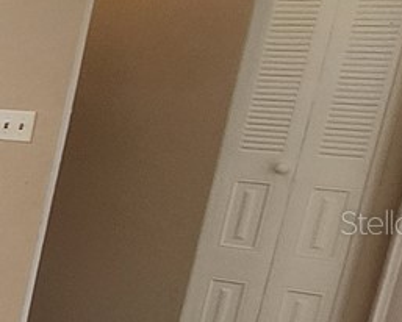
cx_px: -763
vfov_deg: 19.4
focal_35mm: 79
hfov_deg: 12.0
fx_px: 941
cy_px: 222
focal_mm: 1.74
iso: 50
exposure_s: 1/60
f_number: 2.2
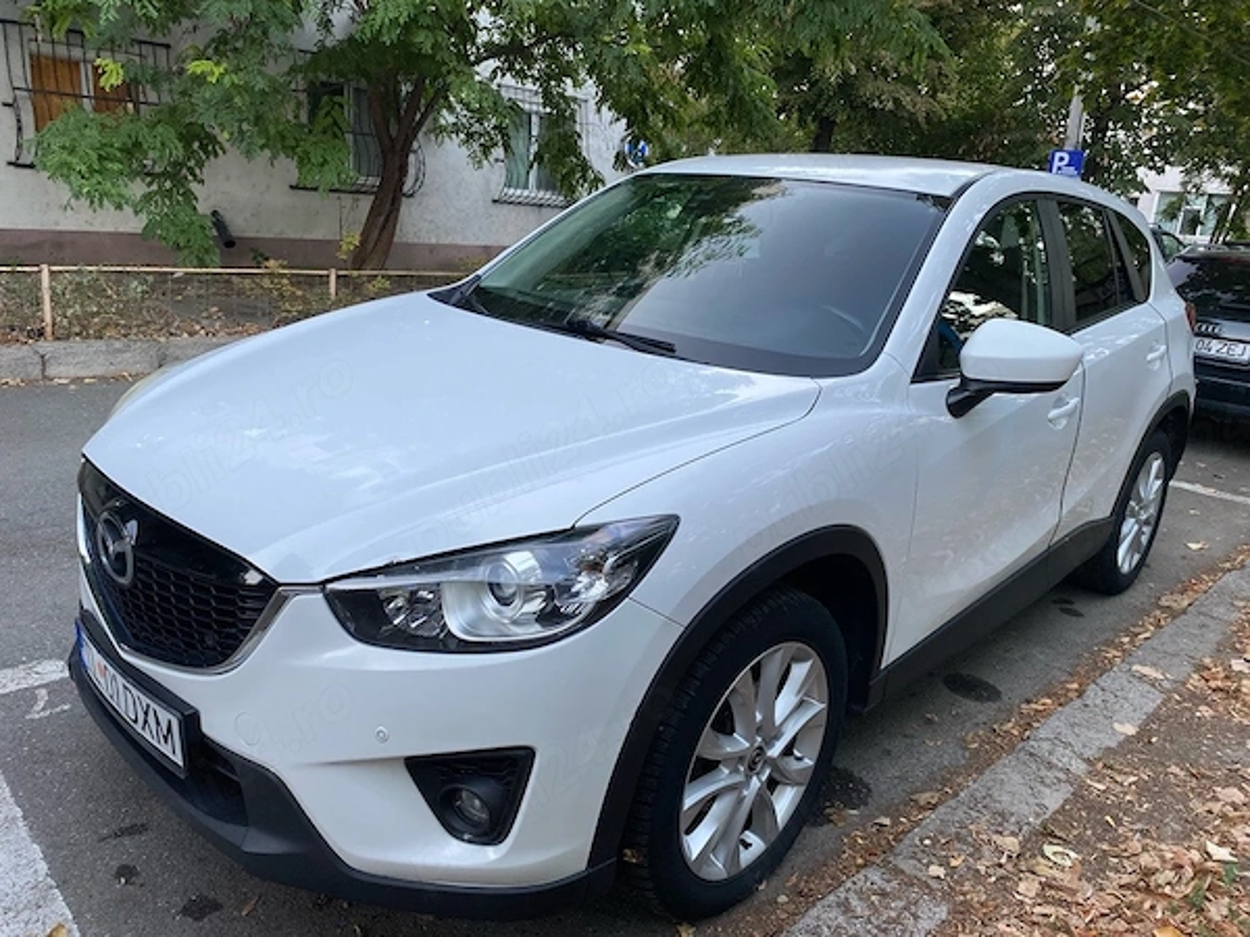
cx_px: 625
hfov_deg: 67.3
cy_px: 468
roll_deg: -5.2
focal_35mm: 26
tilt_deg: -15.2
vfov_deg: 53.1
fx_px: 939
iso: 125
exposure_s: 1/116
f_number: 1.8
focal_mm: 4.25
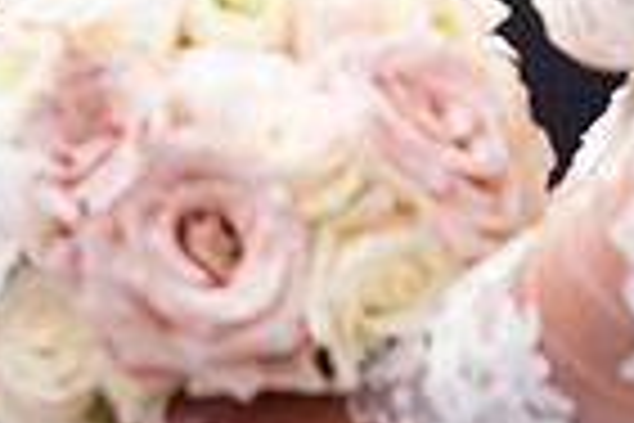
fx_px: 14475
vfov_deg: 1.7
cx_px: -310
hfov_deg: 2.5
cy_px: 547
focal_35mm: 822
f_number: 2.8
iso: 64
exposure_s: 1/800
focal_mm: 200
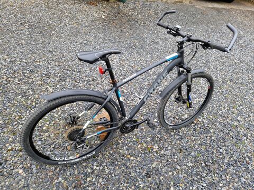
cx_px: 127
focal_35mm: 23
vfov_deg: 58.9
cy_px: 95
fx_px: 169
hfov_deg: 73.9
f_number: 1.8
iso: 50
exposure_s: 1/180
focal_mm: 5.4
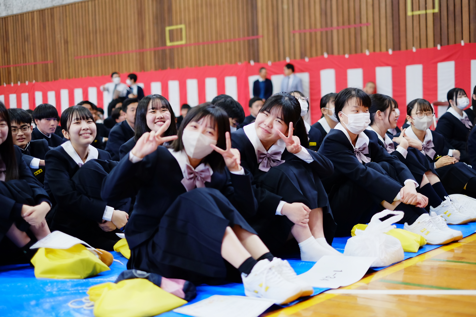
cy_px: 158
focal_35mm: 53
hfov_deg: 37.5
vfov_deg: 25.5
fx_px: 701
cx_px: 238
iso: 800
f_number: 1.4
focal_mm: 35
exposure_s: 1/300
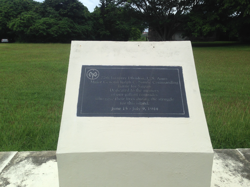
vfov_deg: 42.9
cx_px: 125
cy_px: 94
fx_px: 238
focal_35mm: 33
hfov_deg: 55.4
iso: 50
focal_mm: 4.12
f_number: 2.4
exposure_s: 1/2088
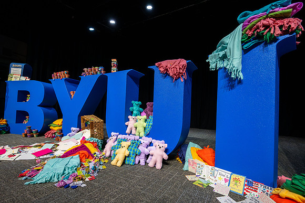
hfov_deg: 93.2
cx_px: 162
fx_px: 144
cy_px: 108
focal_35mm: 17
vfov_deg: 70.5
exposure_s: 1/100
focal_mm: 15.5
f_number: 5.6
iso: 2500
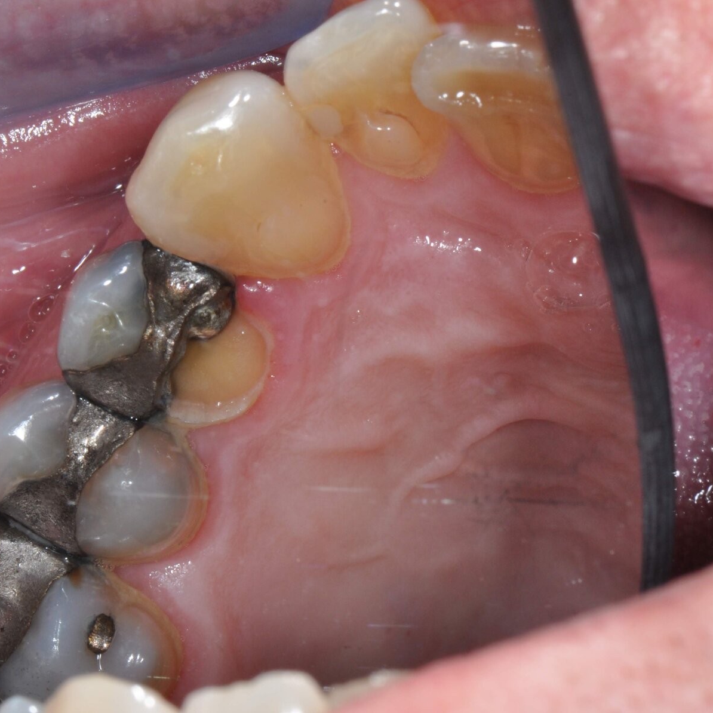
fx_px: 4699
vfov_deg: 8.7
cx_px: 196
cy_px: 356
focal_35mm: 202
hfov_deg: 8.7
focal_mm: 105
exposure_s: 1/60
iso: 500
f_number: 32
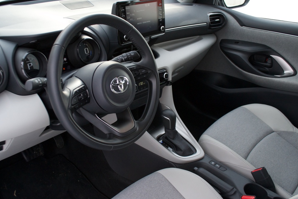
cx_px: 146
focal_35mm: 36
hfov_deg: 53.1
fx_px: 298
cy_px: 88
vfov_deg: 36.8
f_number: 5.6
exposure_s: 1/125
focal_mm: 20
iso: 360
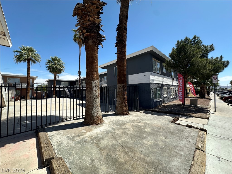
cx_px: 116
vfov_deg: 85.7
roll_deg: +0.6
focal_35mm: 14
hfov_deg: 102.1
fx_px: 94
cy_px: 87
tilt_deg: +2.9
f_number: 2.2
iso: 40
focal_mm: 2.22
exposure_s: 1/1473
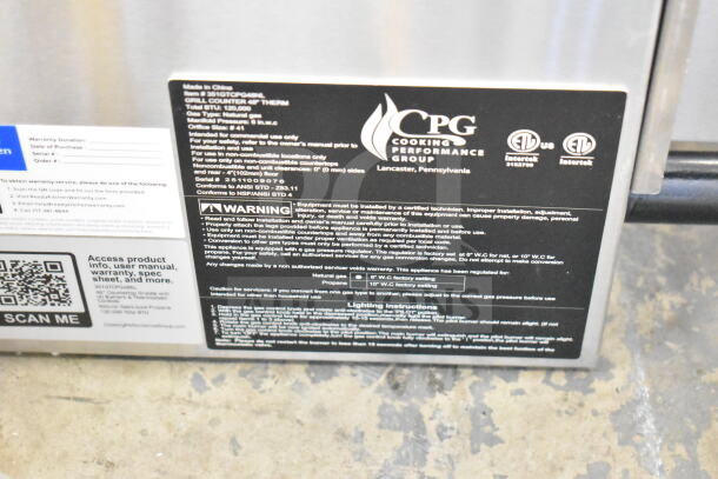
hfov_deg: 28.1
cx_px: 359
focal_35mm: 72
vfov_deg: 18.9
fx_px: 1436
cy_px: 240
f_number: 5.3
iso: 25600
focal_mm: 48
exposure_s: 1/80
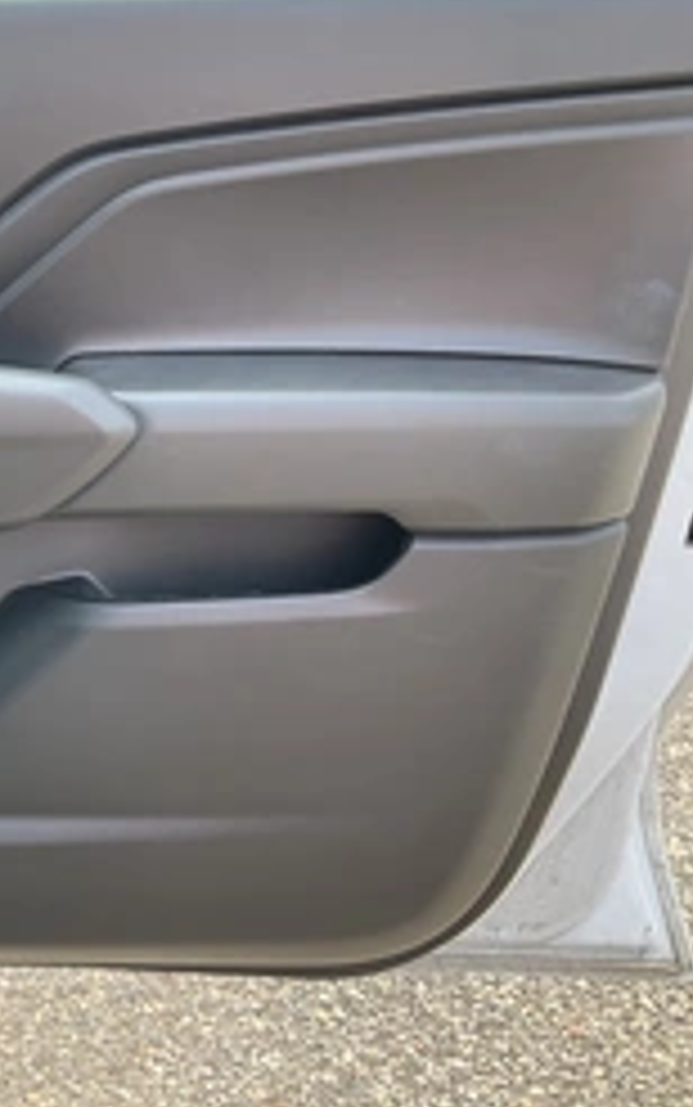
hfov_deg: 23.7
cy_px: 477
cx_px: -126
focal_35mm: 50
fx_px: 1509
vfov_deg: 40.2
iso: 20
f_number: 1.8
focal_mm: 3
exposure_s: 1/162
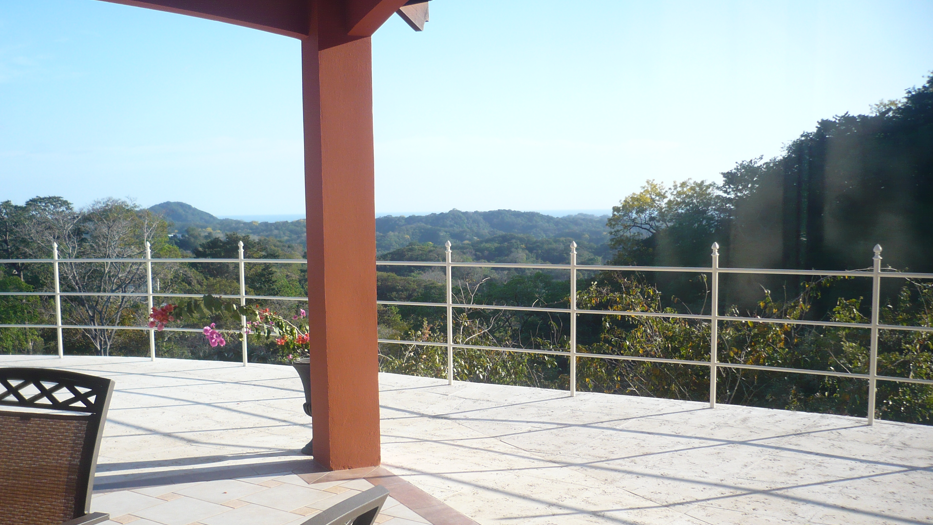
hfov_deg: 51.6
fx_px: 965
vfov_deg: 30.3
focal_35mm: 39
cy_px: 320
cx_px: 459
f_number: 2.8
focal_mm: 5.8
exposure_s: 1/640
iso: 100
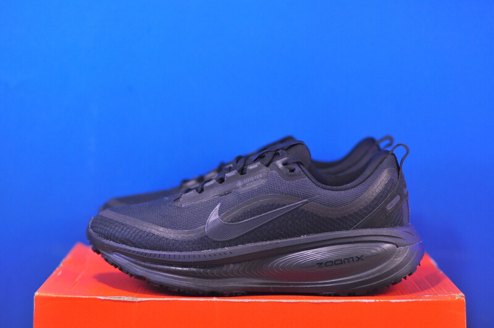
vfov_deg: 18.1
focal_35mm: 75
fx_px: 1028
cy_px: 164
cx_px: 247
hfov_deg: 27.0
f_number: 2.2
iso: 250
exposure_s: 1/320
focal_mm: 50
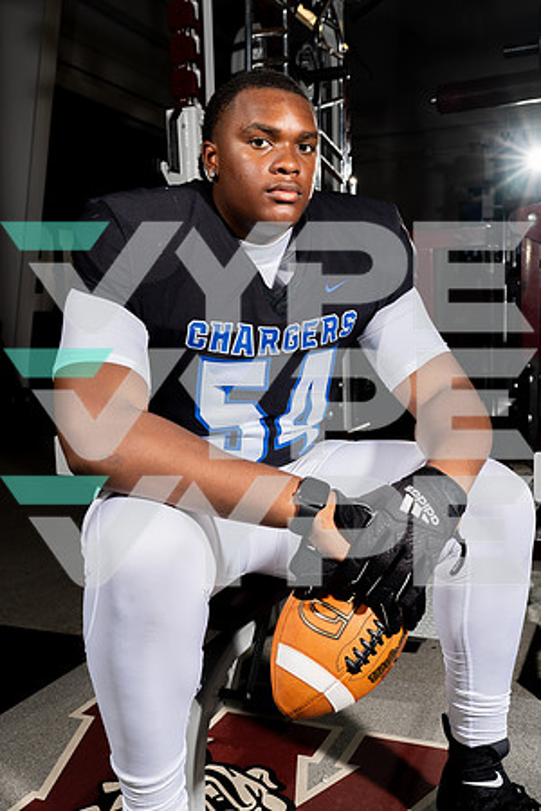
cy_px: 406
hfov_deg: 35.1
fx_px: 857
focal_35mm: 38
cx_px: 270
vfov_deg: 50.7
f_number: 7.1
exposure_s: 1/250
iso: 200
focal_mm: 38
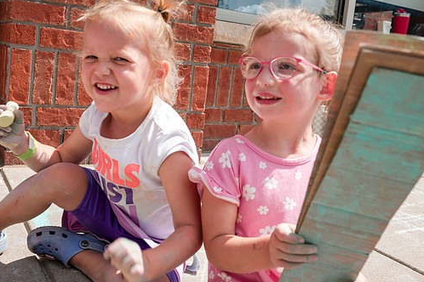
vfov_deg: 34.2
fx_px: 459
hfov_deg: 49.5
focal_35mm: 39
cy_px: 124
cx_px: 200
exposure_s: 1/320
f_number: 6.3
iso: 100
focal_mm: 30
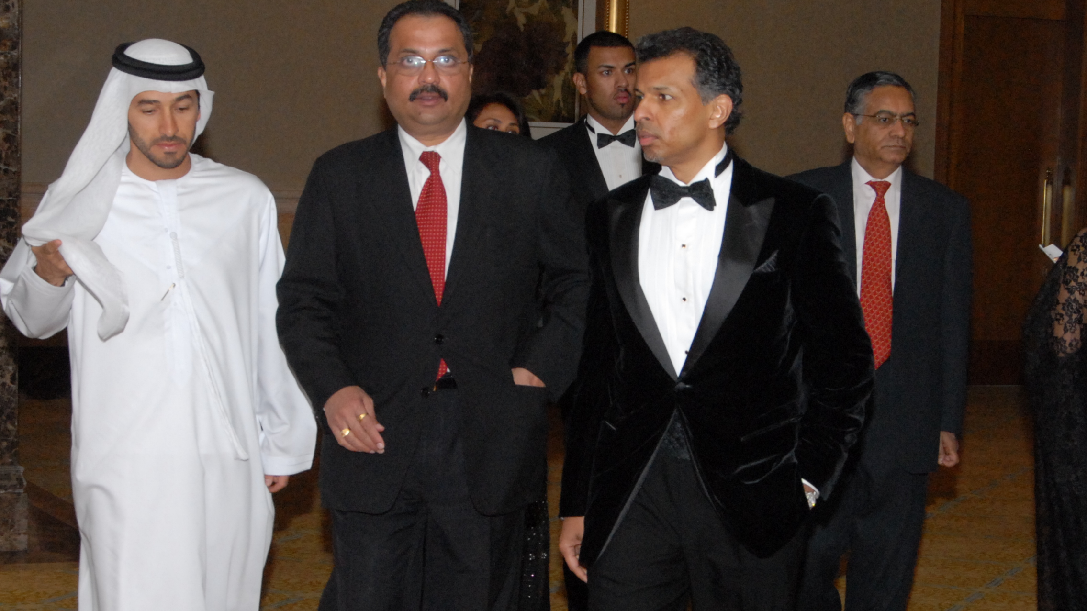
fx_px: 2706
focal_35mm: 94
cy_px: 442
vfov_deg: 12.9
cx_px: 586
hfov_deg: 22.7
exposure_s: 1/125
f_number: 7.1
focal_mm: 35
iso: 800
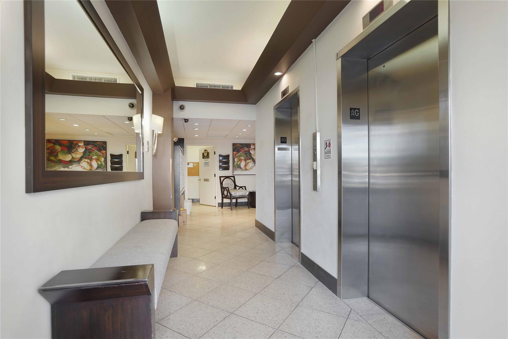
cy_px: 170
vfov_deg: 70.4
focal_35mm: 17
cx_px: 254
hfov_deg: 93.3
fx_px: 240
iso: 1600
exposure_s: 1/200
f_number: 5
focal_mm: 17
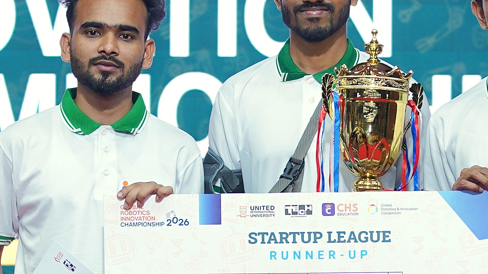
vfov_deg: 4.8
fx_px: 3235
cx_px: 320
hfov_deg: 8.6
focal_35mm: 250
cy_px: 302
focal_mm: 50
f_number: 1.8
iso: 125
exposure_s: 1/60
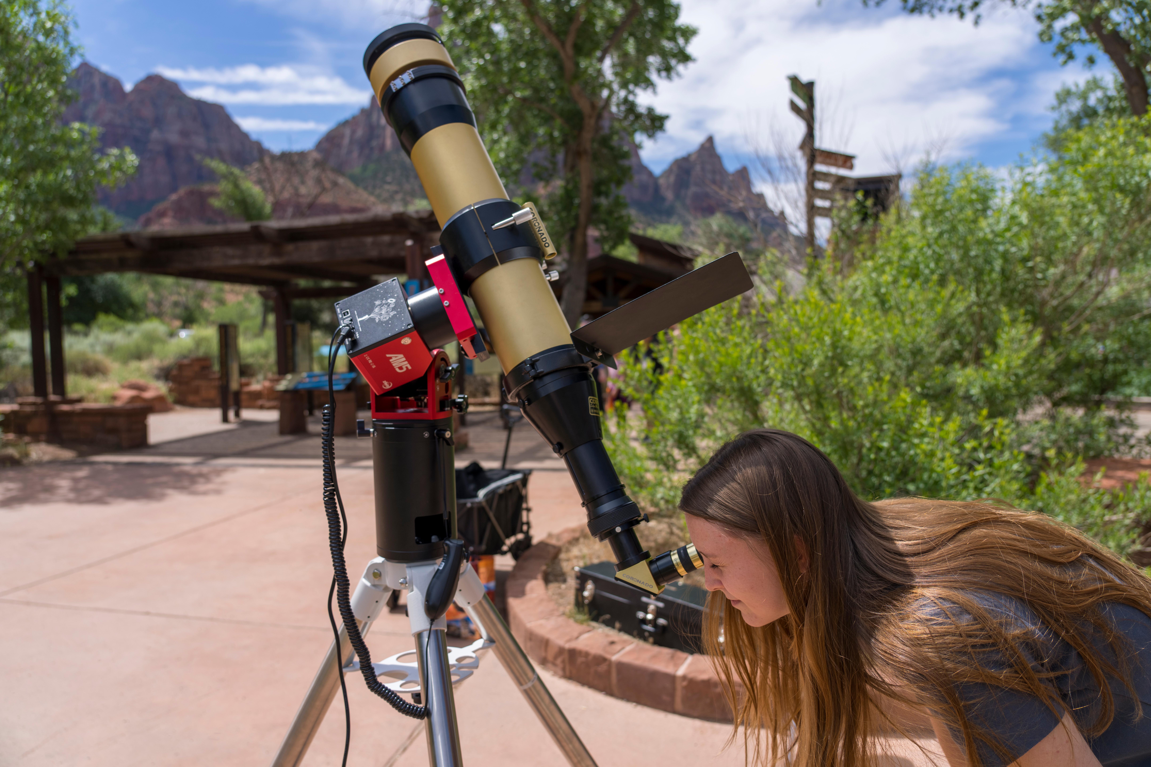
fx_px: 767
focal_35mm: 24
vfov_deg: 53.1
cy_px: 384
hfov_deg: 73.7
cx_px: 576
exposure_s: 1/800
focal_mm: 24
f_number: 4
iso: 100
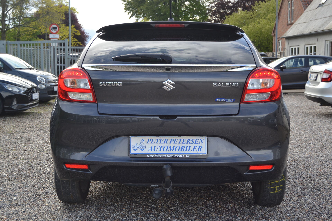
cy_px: 110
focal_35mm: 48
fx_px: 443
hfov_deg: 41.1
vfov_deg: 28.1
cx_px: 166
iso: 100
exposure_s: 1/125
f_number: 5.6
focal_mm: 32
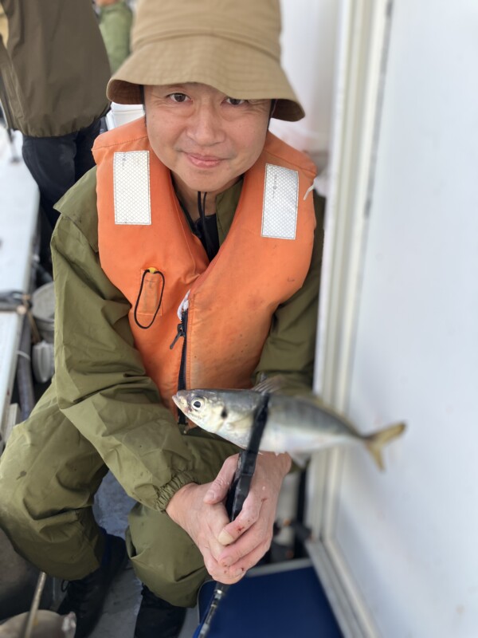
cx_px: 239
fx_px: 516
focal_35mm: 28
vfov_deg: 63.4
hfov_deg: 49.7
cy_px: 319
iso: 25
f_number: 1.8
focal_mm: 3.99
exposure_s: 1/164
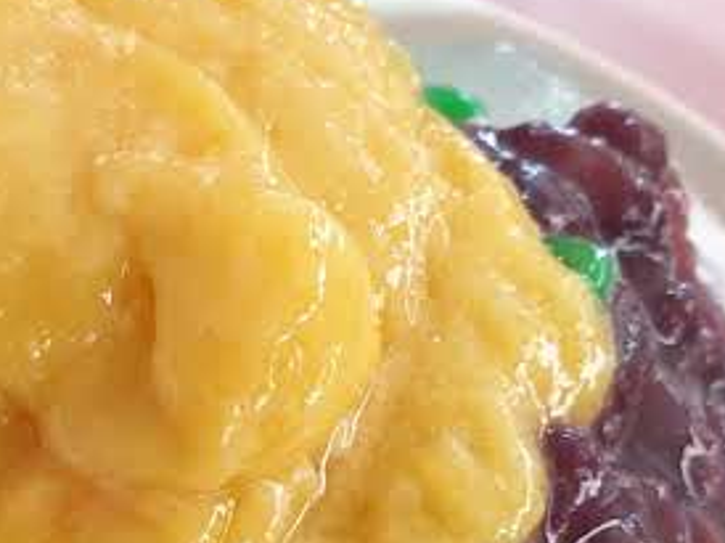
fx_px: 1590
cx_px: 71
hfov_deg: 24.9
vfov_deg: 18.3
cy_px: 670
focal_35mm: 76
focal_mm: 4.3
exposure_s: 1/14
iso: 250
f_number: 2.4
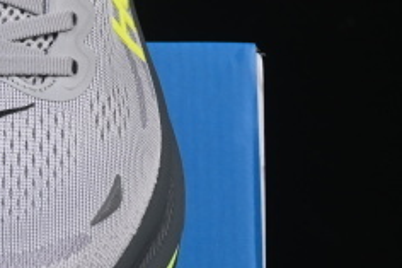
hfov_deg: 8.0
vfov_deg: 5.4
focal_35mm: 254
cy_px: 73
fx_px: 2834
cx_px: -184
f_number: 8
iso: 160
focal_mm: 50
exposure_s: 1/60
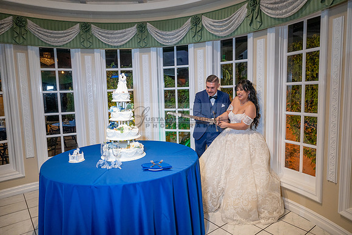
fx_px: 235
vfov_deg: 53.2
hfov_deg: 73.7
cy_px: 118
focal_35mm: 24
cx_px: 176
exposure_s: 1/160
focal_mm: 24
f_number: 3.2
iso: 640
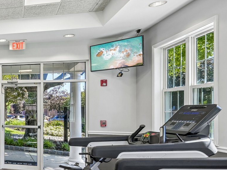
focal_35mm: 36
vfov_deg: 39.4
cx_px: -54
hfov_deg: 37.1
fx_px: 236
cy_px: 104
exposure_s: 1/15
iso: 200
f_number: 8
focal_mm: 14
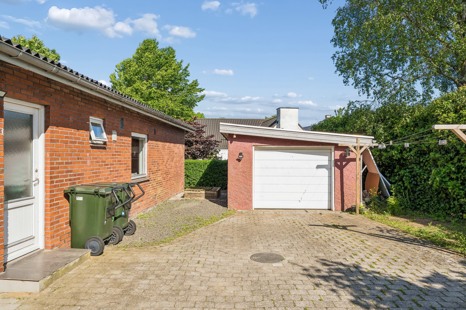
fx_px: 324
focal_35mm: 25
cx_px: 233
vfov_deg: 51.3
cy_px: 155
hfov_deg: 71.5
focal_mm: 25
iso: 200
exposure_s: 1/400
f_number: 8
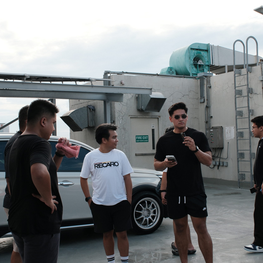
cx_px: 147
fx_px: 413
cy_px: 131
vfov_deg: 35.4
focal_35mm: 48
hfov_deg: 35.3
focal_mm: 24.5
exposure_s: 1/100
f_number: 8
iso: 400
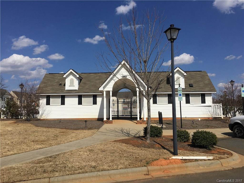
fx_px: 204
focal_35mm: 29
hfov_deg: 61.7
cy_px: 92
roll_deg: +0.9
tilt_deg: +7.8
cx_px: 122
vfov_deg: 48.2
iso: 25
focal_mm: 4.15
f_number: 2.2
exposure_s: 1/4525
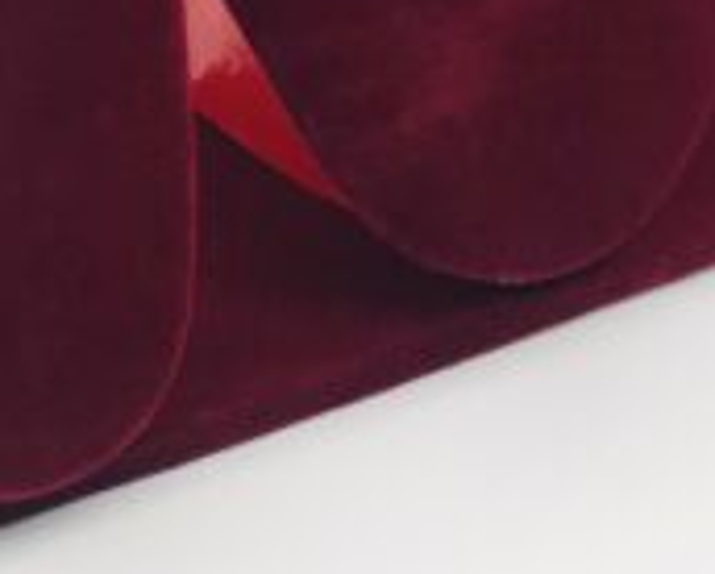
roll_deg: -4.0
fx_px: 3496
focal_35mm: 165
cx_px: 461
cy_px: -520
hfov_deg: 11.7
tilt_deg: -15.3
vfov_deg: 8.9
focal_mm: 6
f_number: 2.4
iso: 20
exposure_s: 1/100
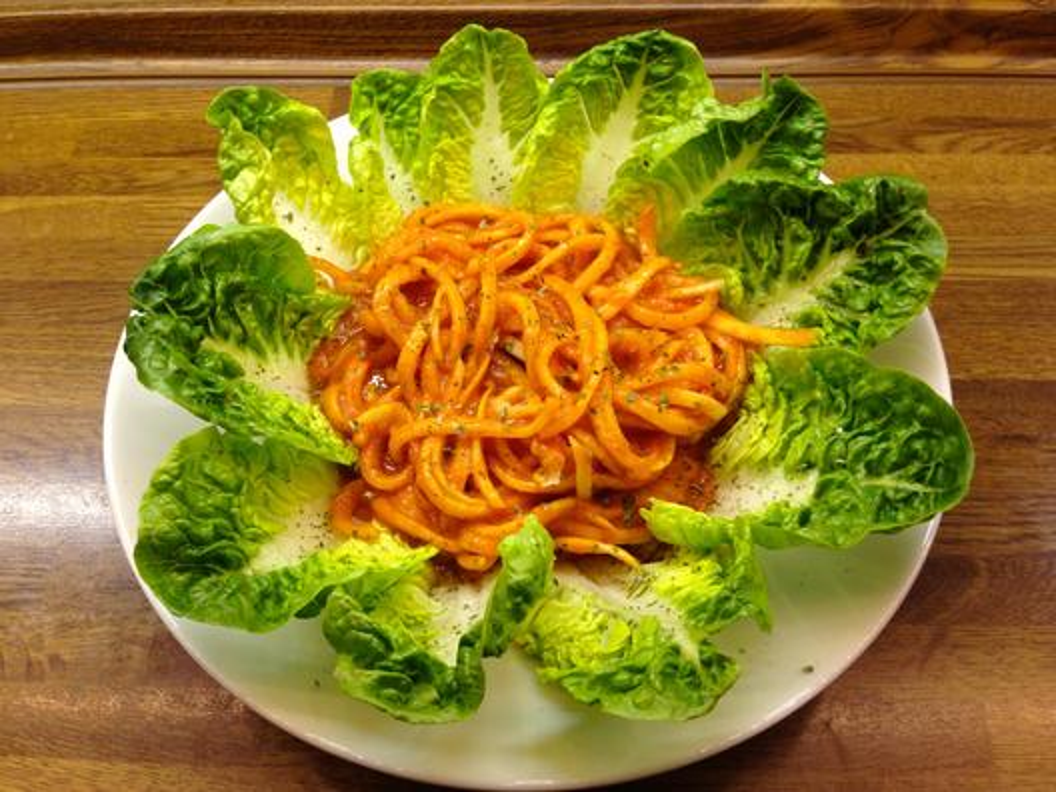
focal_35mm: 33
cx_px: 528
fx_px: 1007
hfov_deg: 55.4
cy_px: 396
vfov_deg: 42.9
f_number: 2.4
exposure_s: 1/24
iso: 50
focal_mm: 4.12
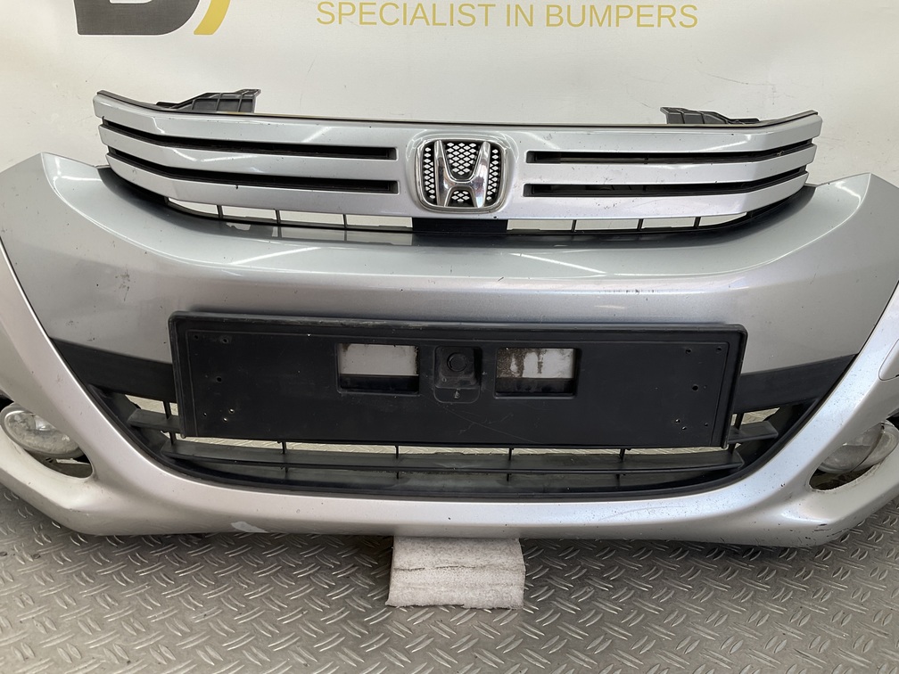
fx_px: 753
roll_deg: -2.6
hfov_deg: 61.7
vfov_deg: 48.2
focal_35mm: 29
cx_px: 450
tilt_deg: -15.1
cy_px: 337
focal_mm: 3
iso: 20
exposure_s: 1/100
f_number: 1.8
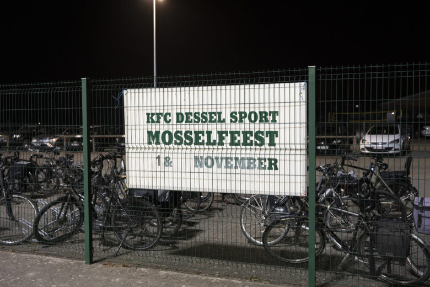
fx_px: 430
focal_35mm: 36
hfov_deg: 53.1
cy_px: 144
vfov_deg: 36.9
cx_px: 215
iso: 2000
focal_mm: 36
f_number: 3.2
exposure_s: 1/25
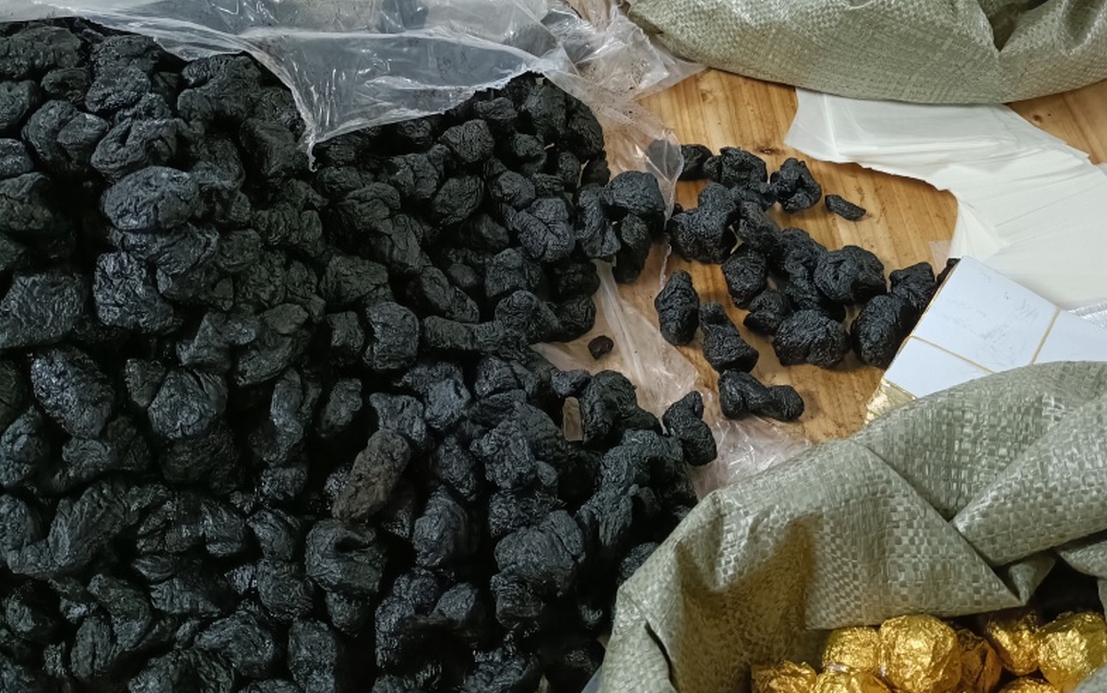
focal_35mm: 36
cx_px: 563
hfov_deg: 54.0
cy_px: 207
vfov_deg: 34.9
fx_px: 1086
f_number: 1.7
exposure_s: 1/99.9
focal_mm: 4.7
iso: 5544
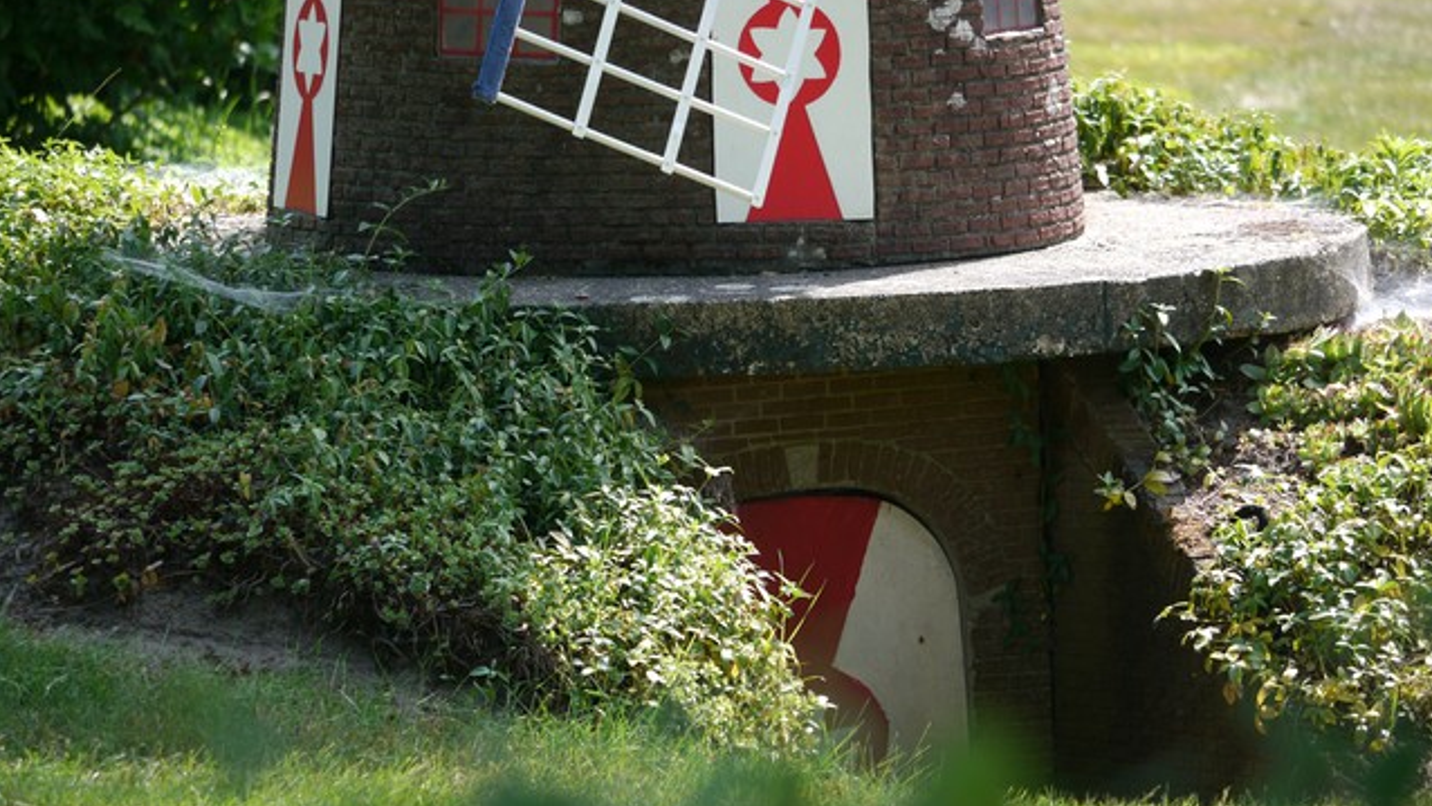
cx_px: 716
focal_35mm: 400
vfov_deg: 3.0
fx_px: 15190
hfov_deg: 5.4
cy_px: 438
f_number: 4.8
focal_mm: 183
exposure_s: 1/200
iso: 100
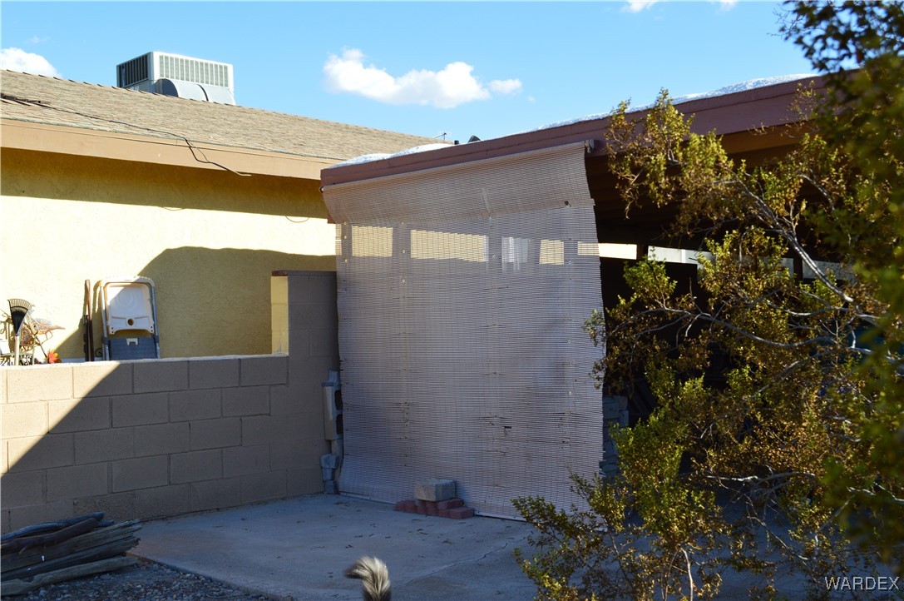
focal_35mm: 39
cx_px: 452
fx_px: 978
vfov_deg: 34.1
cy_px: 300
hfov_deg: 49.6
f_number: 10
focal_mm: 26
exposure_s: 1/250
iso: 400
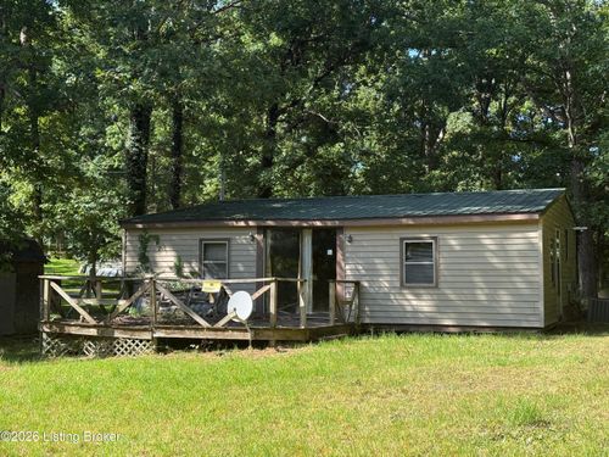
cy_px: 228
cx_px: 304
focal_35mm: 48
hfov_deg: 39.7
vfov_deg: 30.3
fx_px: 844
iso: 64
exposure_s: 1/895
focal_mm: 6.76
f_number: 1.78
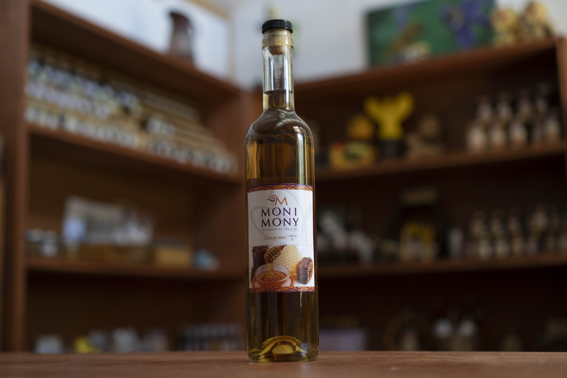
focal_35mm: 52
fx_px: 827
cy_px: 189
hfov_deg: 37.9
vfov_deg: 25.8
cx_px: 284
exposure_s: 1/125
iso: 400
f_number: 2.2
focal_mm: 35
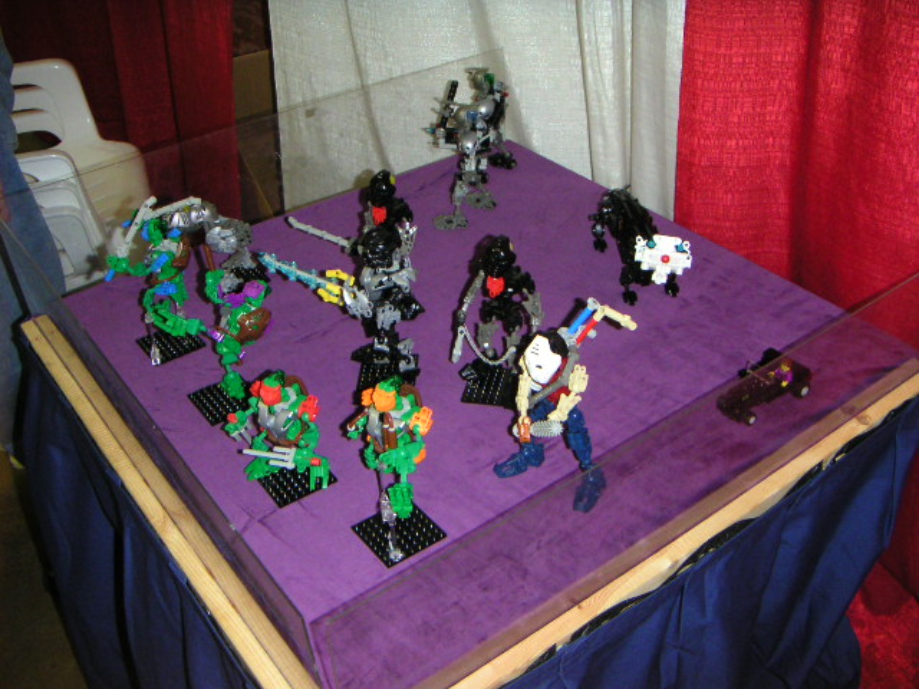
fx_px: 982
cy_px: 344
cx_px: 460
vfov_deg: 38.7
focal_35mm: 37
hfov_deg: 50.1
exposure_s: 1/45
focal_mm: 4.8
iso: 200
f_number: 2.8
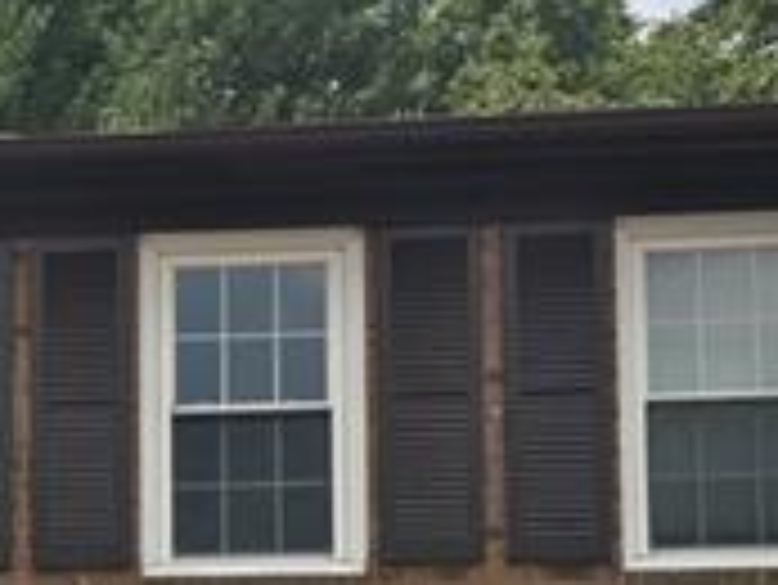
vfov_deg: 13.2
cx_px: -216
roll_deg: -0.1
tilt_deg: +7.7
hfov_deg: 17.3
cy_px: 828
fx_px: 2407
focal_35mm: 107
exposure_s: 1/1068
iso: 25
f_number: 2.2
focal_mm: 4.15
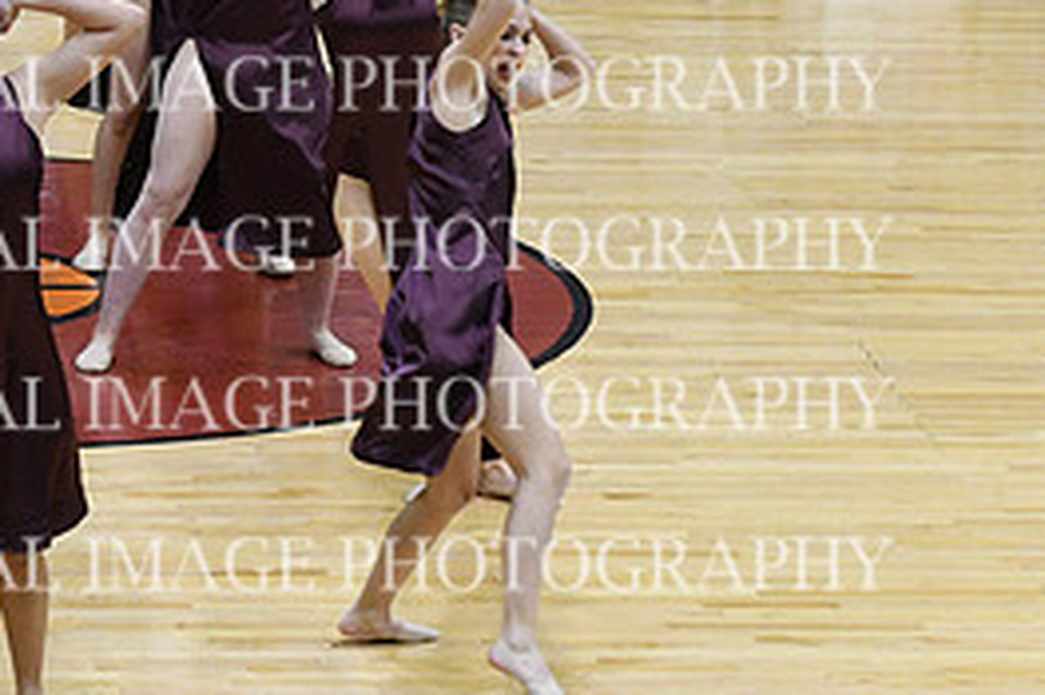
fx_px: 6730
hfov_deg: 8.9
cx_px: 318
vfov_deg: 5.9
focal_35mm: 232
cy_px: 324
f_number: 3.5
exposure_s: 1/400
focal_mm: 70
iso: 4000
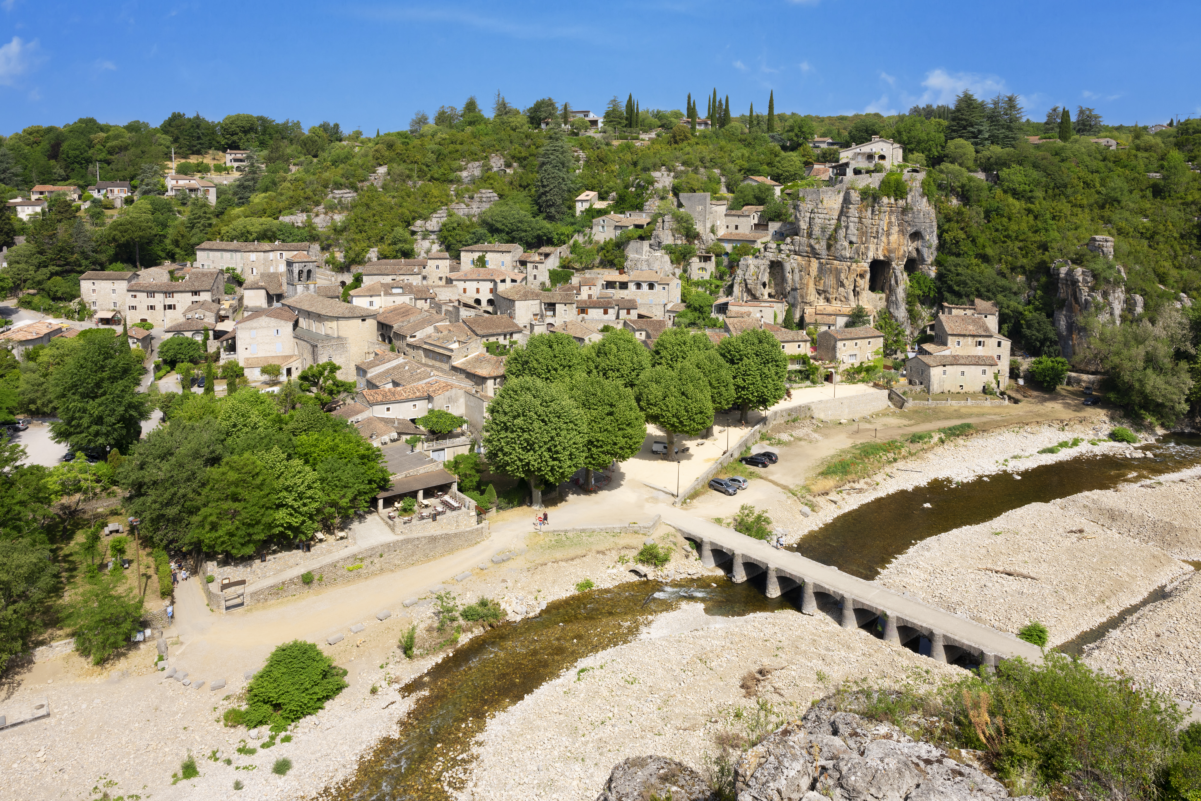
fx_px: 801
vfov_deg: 53.1
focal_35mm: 24
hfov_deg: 73.7
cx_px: 600
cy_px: 400
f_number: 11
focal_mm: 24
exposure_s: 1/125
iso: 100
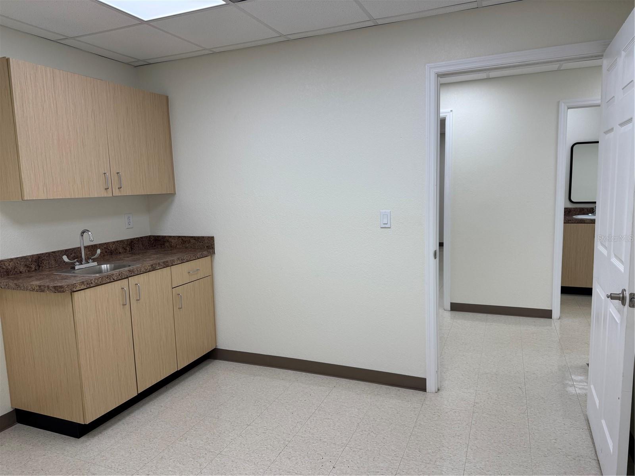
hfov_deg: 71.6
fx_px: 440
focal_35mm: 24
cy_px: 238
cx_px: 318
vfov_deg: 56.8
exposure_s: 1/376
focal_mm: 6.76
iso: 80
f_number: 1.78
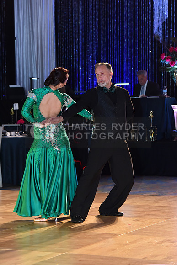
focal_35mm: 122
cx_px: 88
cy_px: 132
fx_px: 899
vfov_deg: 16.8
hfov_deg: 11.2
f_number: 5
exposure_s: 1/250
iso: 2000
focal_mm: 122
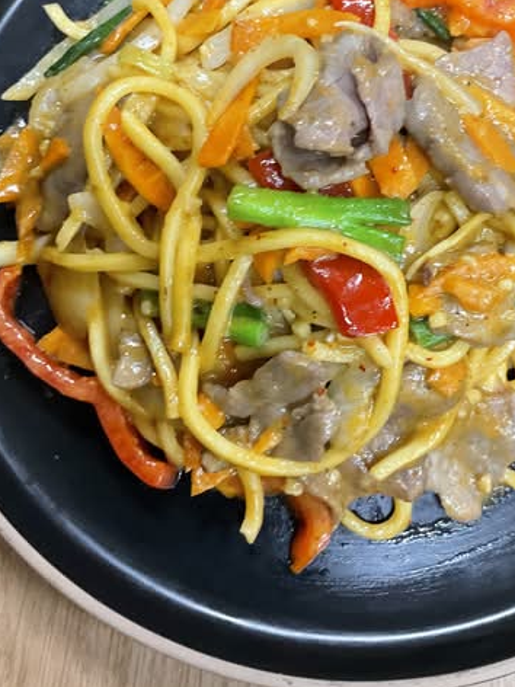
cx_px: 346
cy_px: 238
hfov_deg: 31.9
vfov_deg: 41.6
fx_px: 893
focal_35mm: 45
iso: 160
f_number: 1.8
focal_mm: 3
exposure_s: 1/50
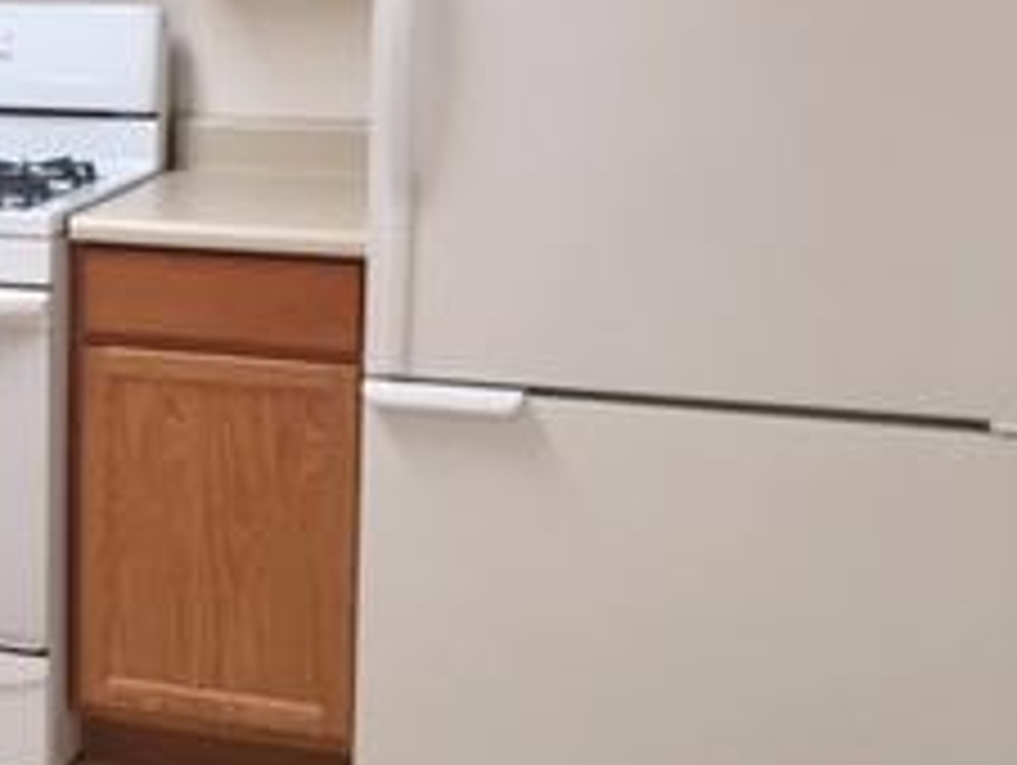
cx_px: -270
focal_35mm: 82
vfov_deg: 18.0
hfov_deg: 21.7
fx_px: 2412
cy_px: 243
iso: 100
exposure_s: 1/30
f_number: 2.2
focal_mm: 4.15
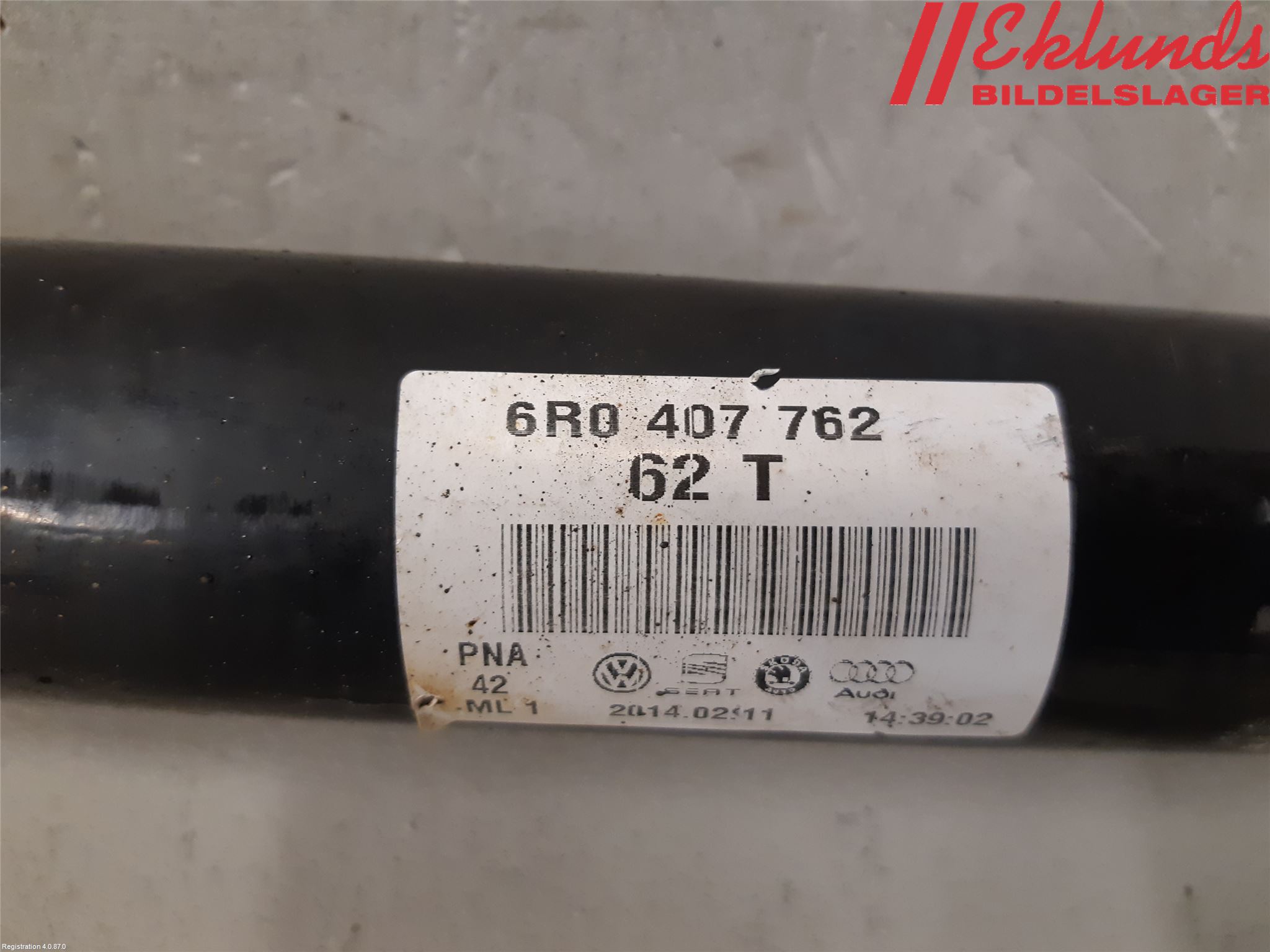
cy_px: 476
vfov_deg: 53.1
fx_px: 954
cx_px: 635
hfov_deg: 67.3
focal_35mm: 26
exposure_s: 1/50
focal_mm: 3.93
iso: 200
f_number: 1.7
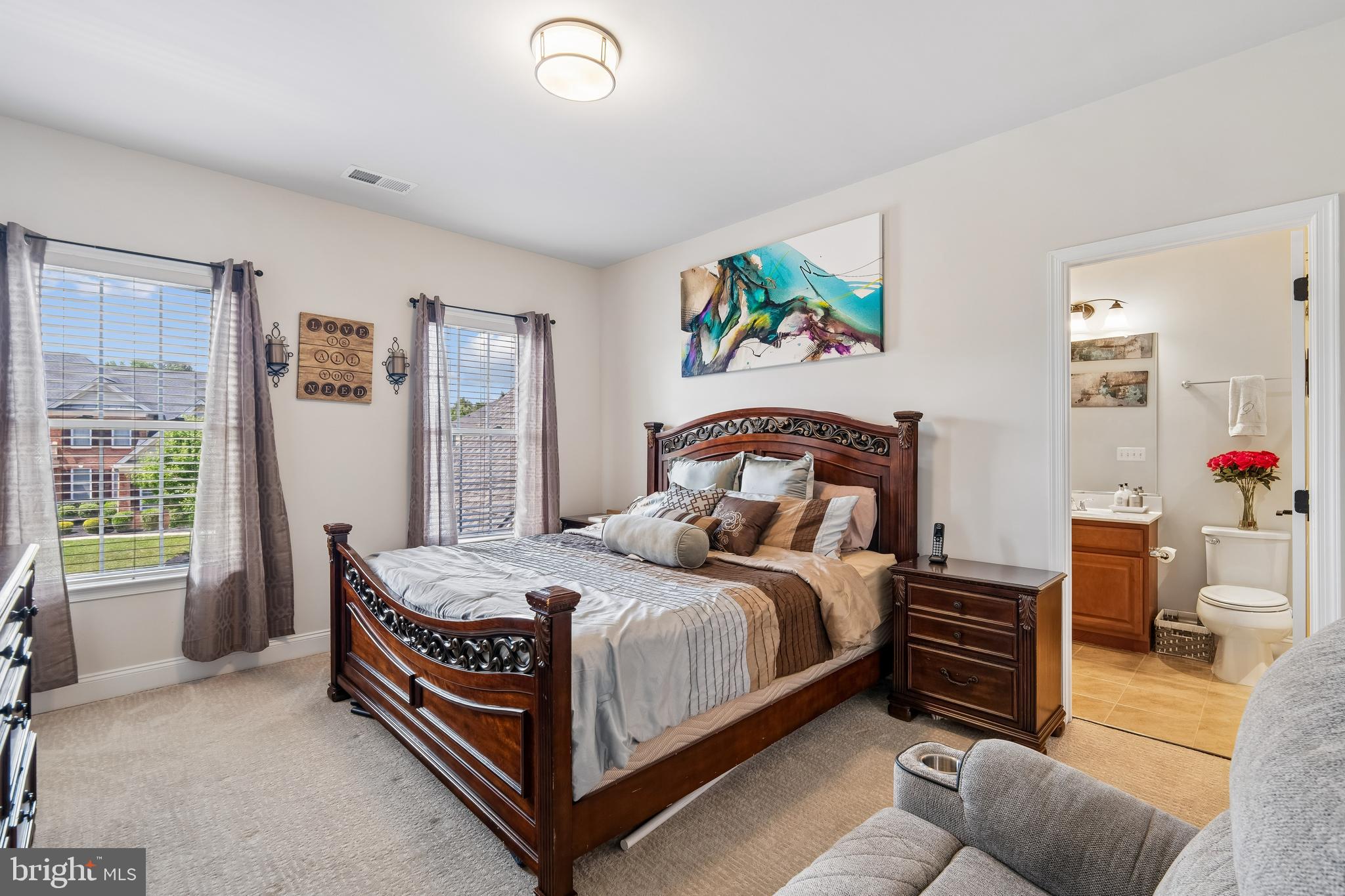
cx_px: 672
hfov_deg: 96.7
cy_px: 448
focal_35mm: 16
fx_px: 598
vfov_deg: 73.7
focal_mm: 16
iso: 100
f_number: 8
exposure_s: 1/2
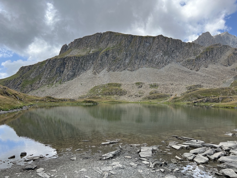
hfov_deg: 67.3
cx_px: 118
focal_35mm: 26
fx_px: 178
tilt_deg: +3.1
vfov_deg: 53.1
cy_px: 89
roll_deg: -0.4
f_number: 1.5
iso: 50
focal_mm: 5.7
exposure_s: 1/2299
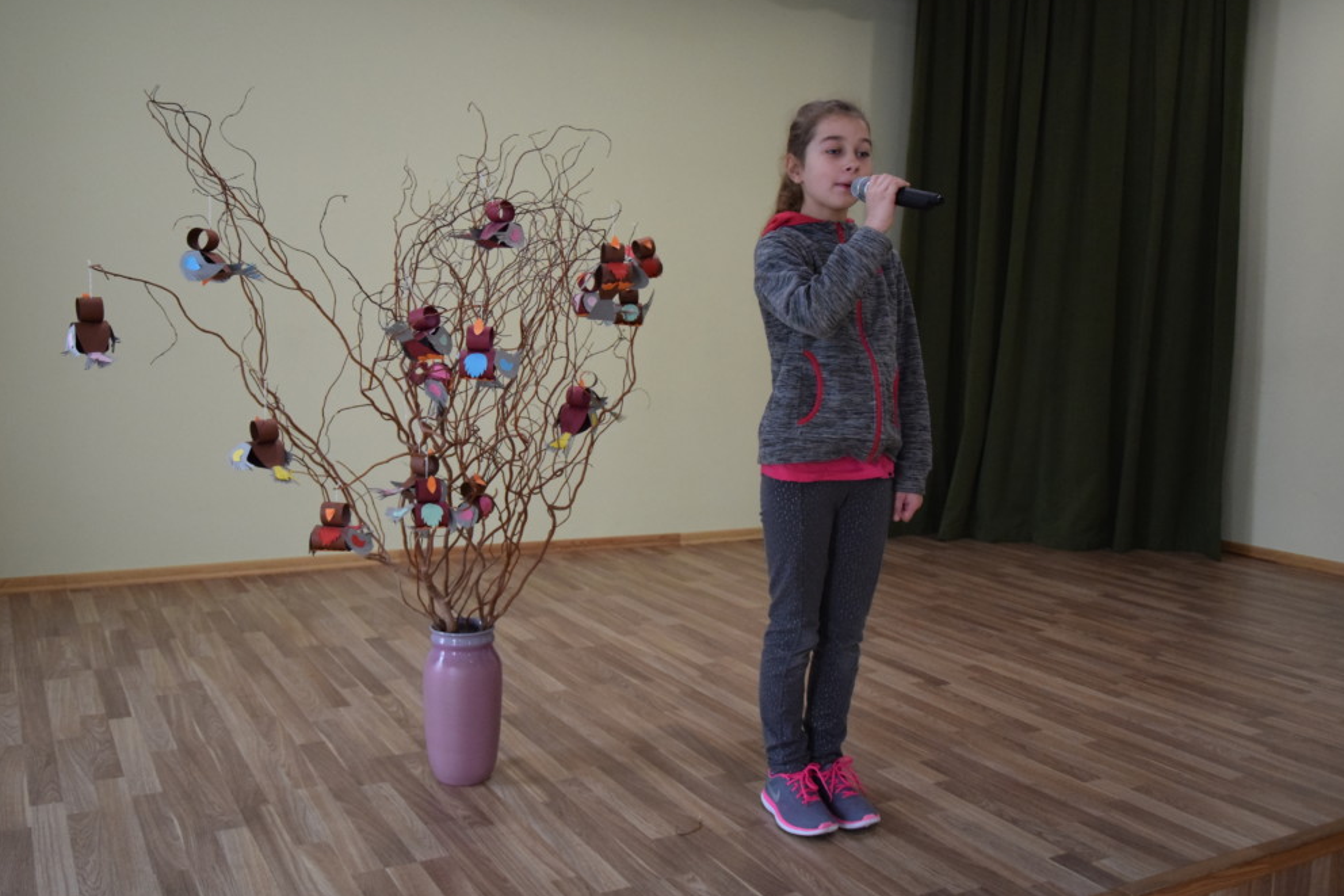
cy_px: 453
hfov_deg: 57.9
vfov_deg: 40.5
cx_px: 667
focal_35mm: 33
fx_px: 1214
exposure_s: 1/500
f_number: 3.8
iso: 2500
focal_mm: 21
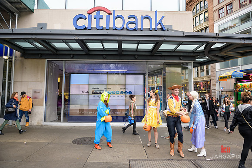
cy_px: 84
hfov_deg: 73.7
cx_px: 126
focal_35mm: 24
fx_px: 168
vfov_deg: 53.2
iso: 800
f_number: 3.2
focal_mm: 24
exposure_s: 1/400
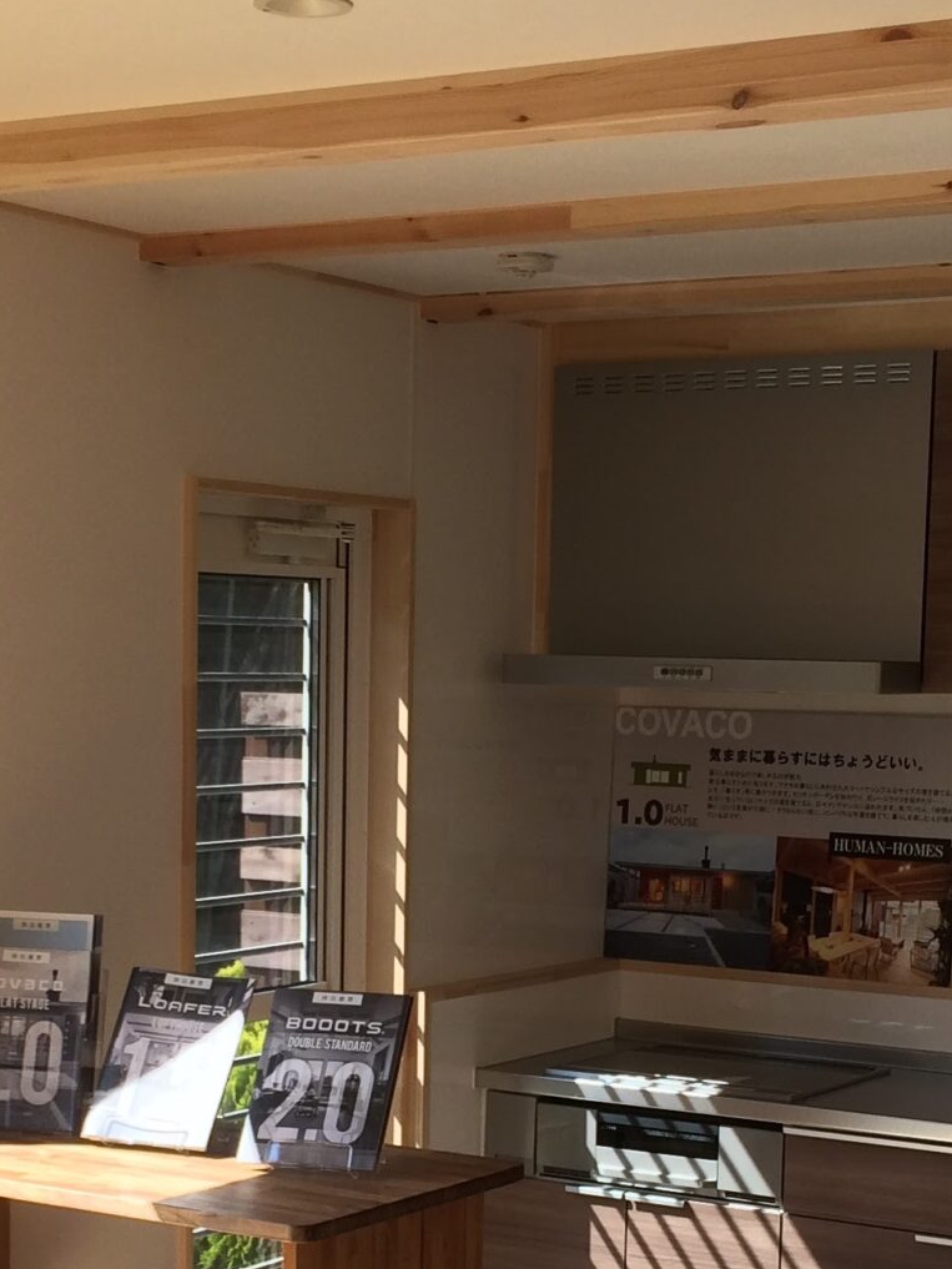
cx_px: 494
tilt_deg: -7.4
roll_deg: -1.0
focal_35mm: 73
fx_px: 2676
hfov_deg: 20.2
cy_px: 1001
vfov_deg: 26.2
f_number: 2.2
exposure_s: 1/419
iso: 32
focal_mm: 4.15
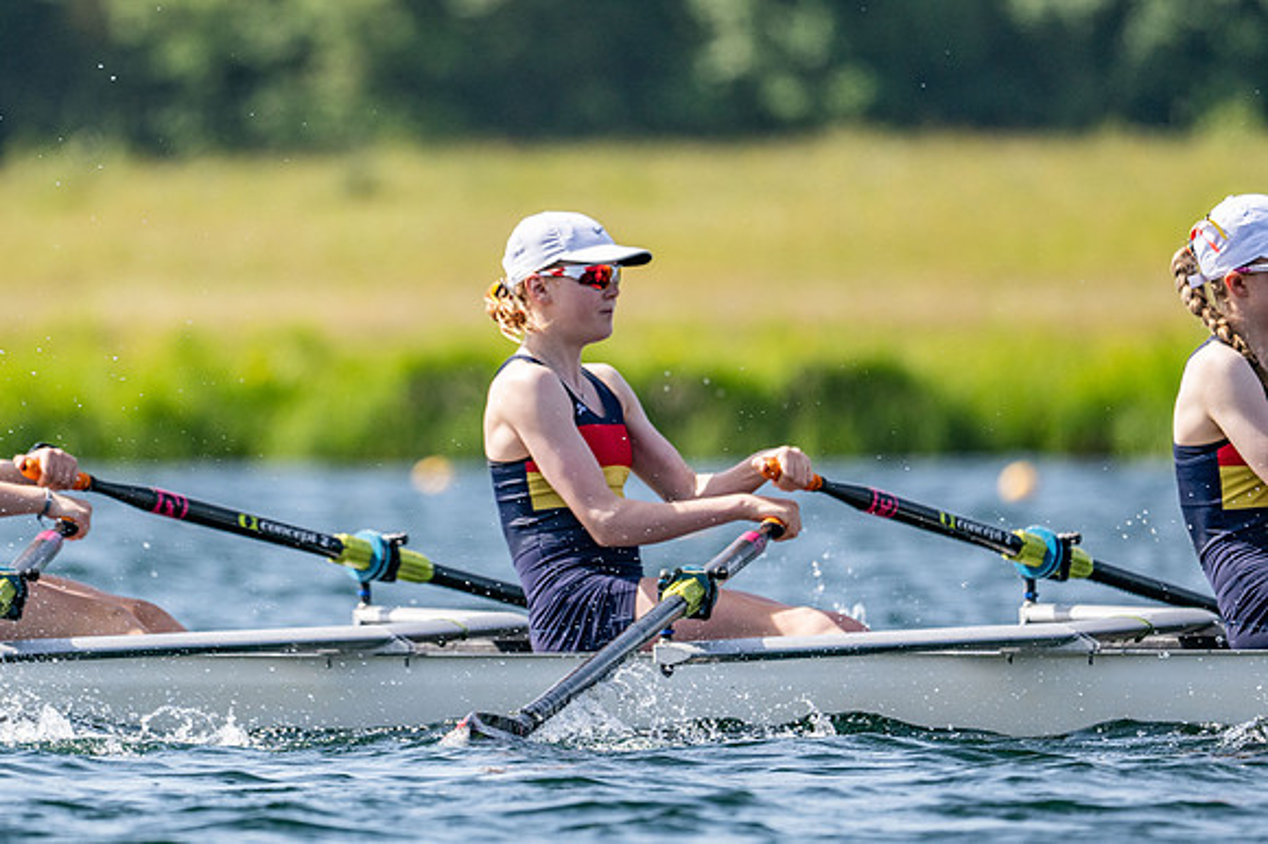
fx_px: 21120
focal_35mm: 600
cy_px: 422
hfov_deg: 3.4
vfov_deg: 2.3
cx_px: 634
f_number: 4.5
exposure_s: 1/2500
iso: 280
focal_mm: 400
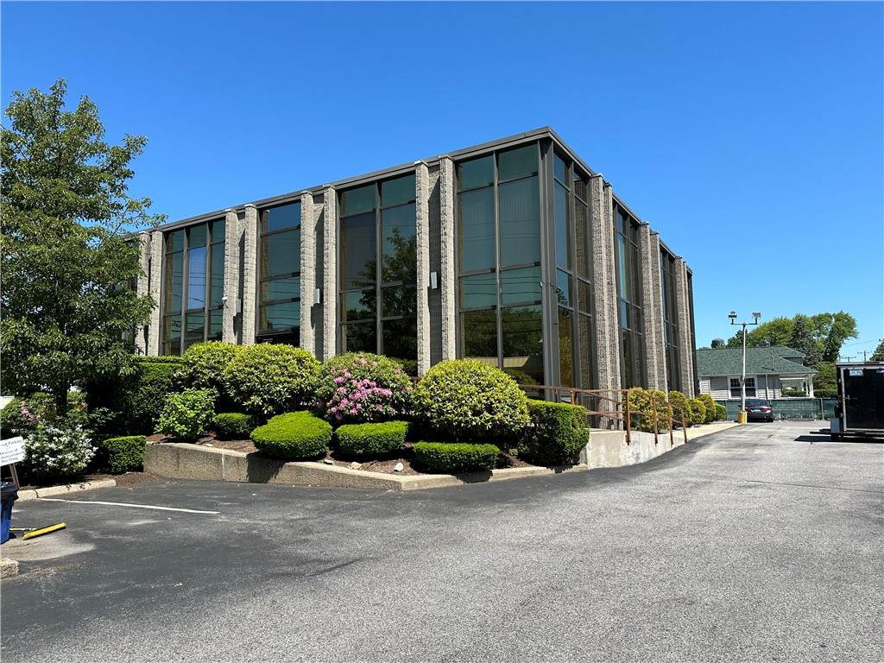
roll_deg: +1.6
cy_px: 332
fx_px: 613
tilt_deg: +6.5
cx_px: 442
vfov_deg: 56.8
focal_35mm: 24
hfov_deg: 71.6
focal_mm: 6.86
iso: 80
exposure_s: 1/3472
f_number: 1.78
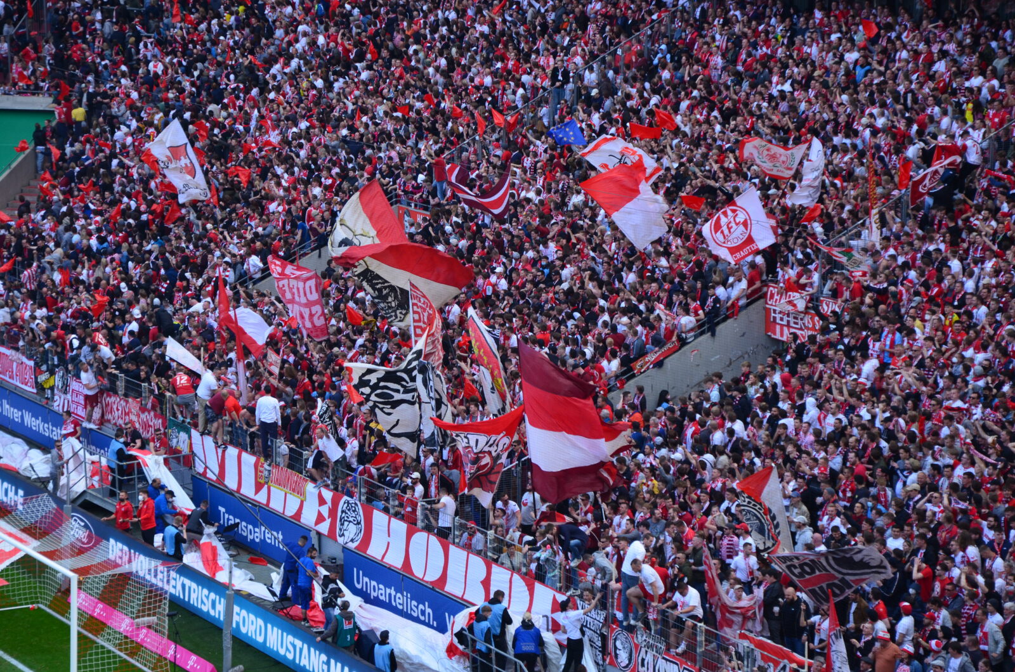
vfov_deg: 12.1
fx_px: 3166
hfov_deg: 18.2
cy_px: 336
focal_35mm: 112
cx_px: 508
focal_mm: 75
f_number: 5.3
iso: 400
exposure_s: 1/320
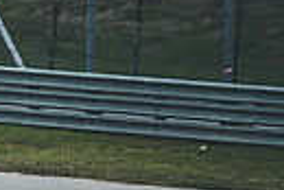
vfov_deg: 1.0
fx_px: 10583
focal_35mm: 1340
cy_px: 357
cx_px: -341
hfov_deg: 1.5
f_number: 2
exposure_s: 1/250
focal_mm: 200
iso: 160
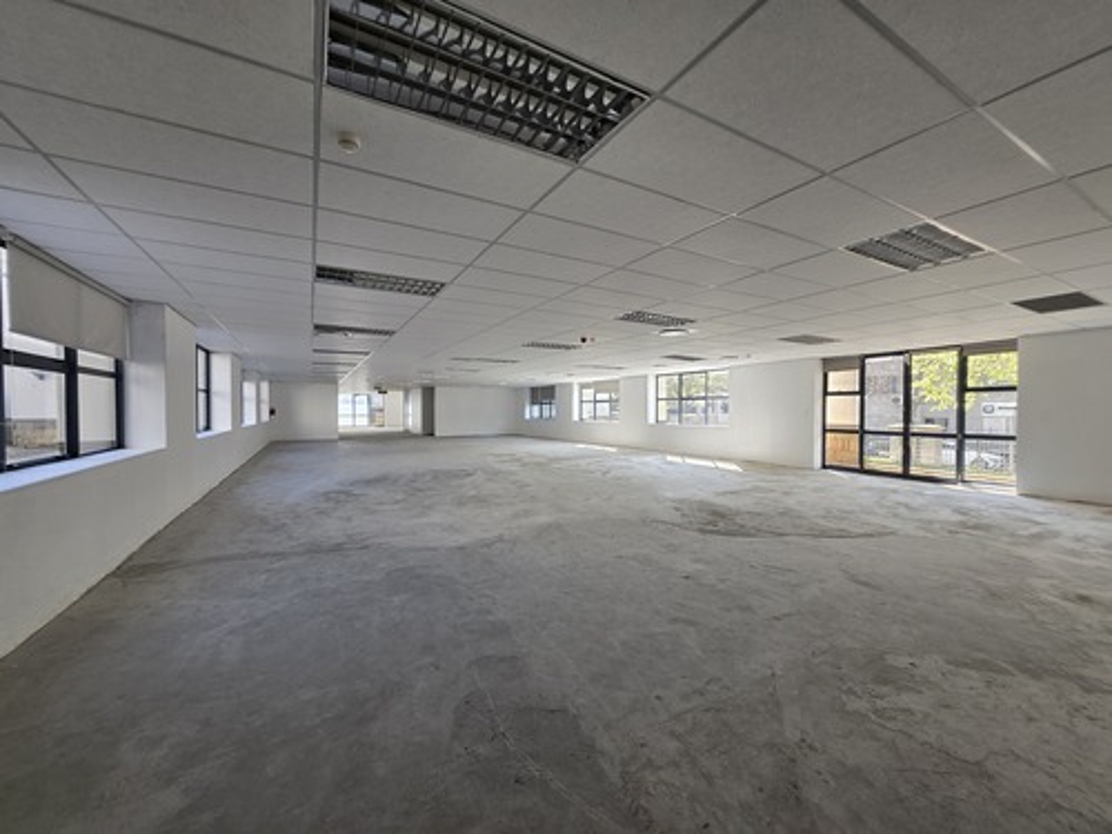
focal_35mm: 13
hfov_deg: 106.2
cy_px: 417
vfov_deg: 89.9
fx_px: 418
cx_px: 556
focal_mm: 1.7
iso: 32
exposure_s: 1/100
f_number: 2.2
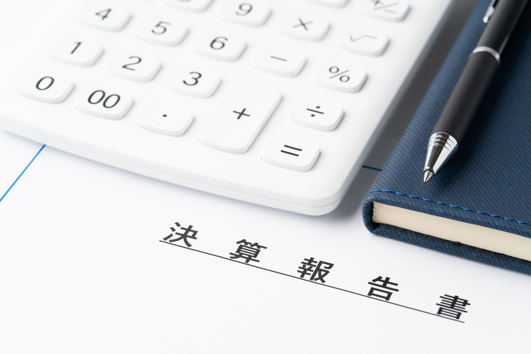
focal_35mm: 90
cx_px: 266
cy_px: 177
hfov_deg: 22.6
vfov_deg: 15.2
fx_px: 1328
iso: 100
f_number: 11
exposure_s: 1/125
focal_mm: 90
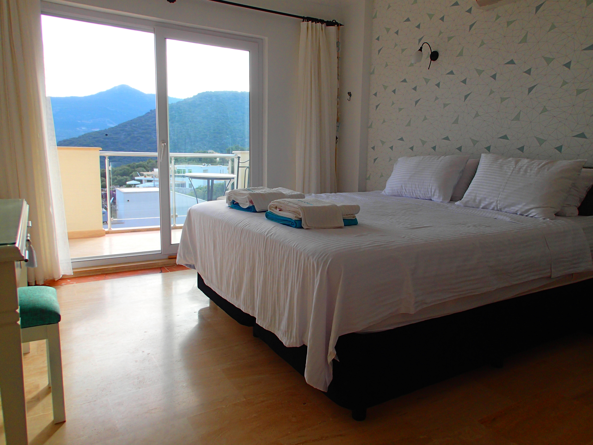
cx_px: 296
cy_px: 222
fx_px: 428
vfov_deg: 54.9
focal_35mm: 25
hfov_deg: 69.4
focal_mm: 4.5
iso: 100
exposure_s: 1/250
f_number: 2.8
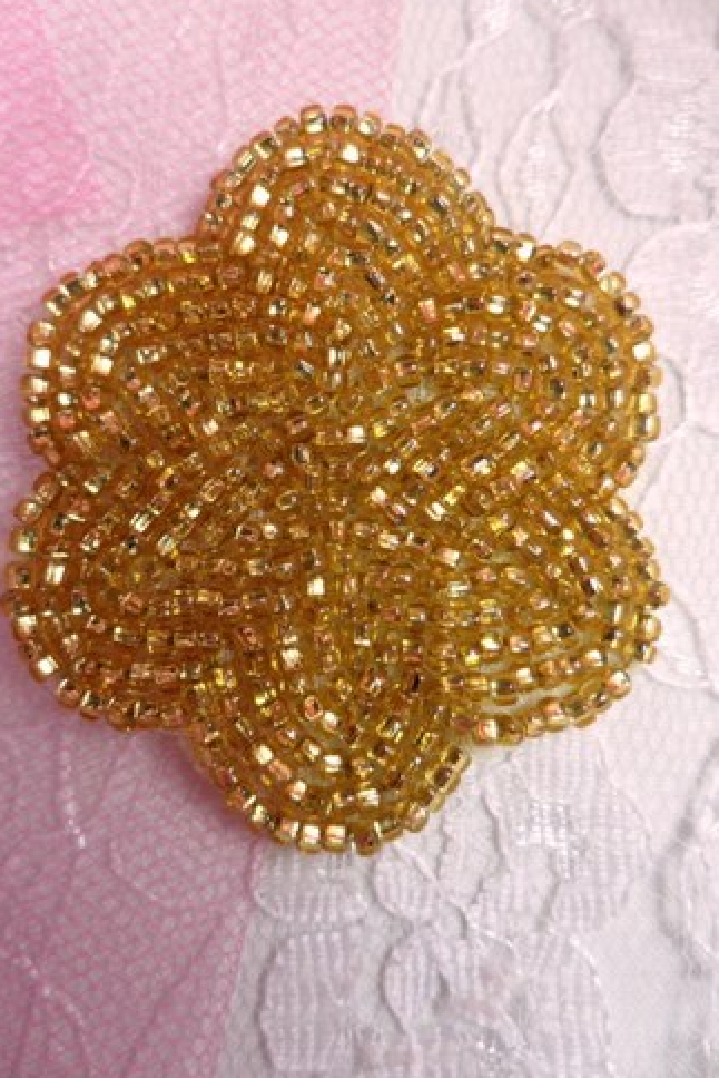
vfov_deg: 63.6
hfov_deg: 45.0
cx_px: 339
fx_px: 868
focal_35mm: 29
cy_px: 532
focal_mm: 4.9
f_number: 3.5
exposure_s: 1/180
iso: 80
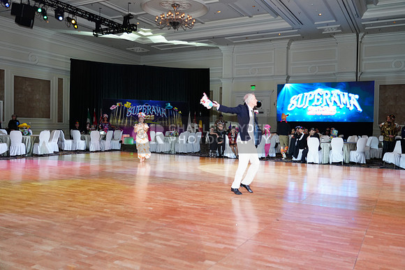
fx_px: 338
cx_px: 202
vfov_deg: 43.6
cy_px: 135
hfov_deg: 61.9
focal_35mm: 30
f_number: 4
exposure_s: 1/250
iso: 1600
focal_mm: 30
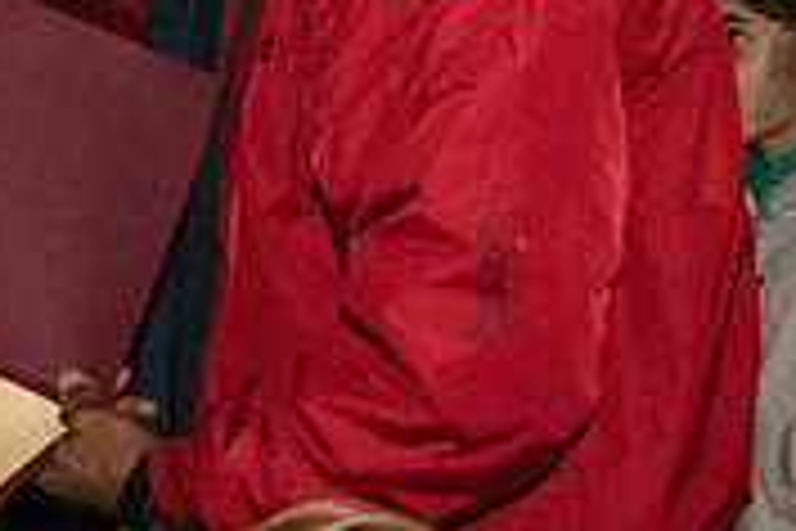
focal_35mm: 174
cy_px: 67
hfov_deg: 11.8
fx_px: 3847
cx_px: 214
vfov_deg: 7.9
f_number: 4.5
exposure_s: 1/160
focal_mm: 35
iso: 8000
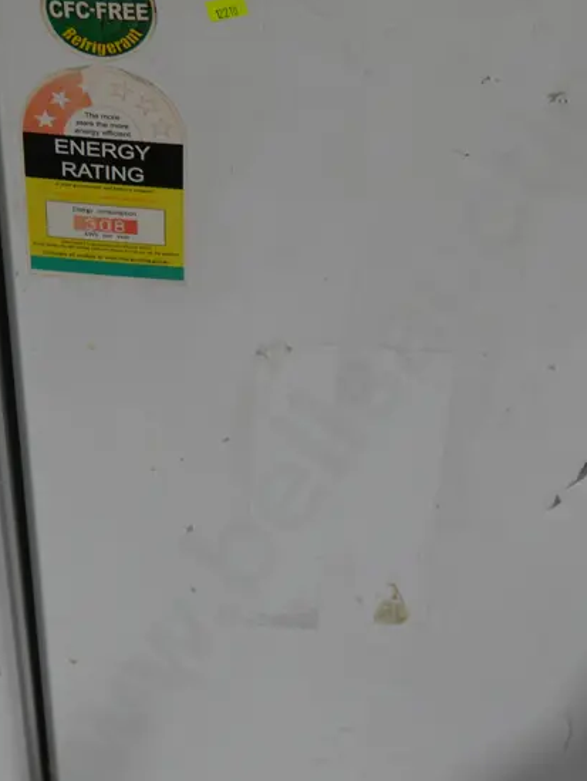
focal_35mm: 82
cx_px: 458
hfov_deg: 17.9
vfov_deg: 23.7
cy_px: 269
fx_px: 1850
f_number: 4.7
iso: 200
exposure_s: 1/60
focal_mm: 22
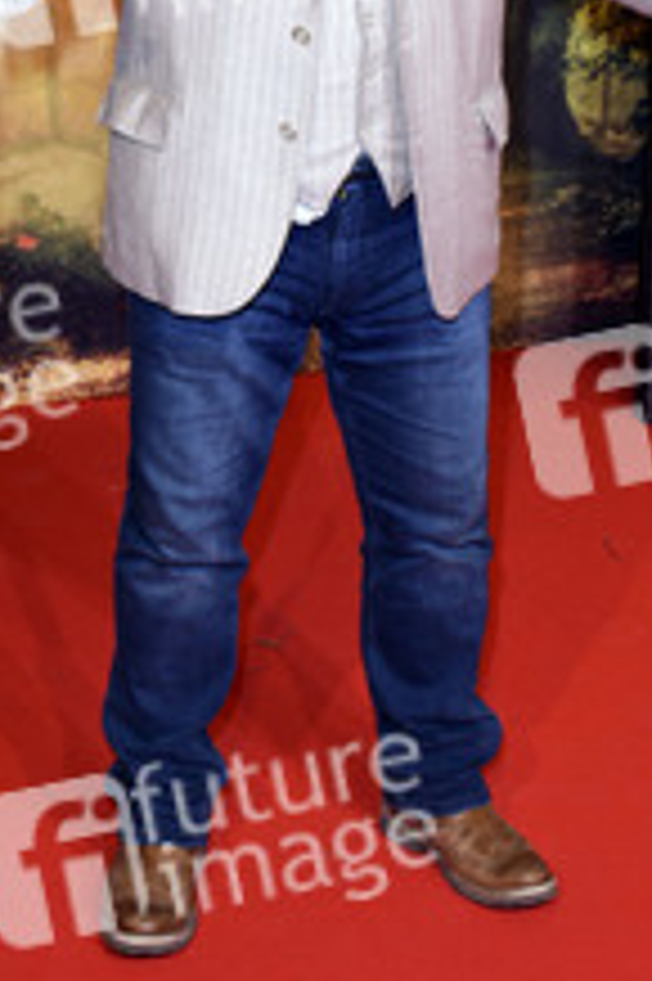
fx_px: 2394
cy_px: 166
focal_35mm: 88
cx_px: 337
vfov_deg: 22.7
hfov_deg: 15.5
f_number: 6.3
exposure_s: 1/60
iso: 400
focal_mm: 32
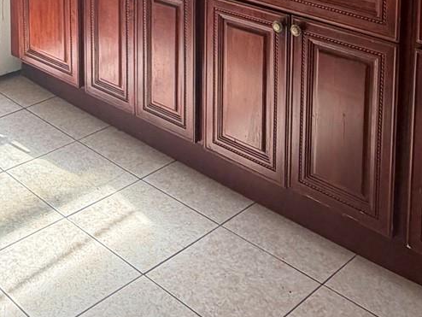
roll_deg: +0.9
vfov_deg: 21.6
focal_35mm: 58
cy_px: -141
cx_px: 54
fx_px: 707
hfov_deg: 31.8
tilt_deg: -5.5
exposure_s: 1/142
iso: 64
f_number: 2.2
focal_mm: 2.22
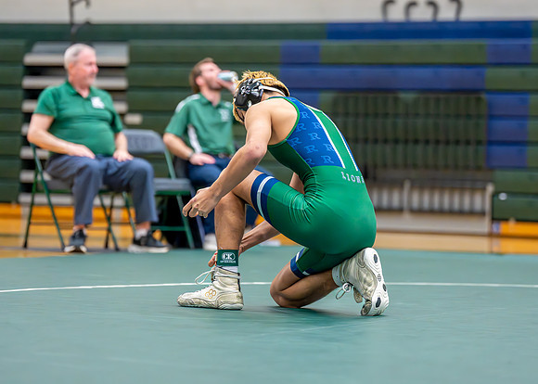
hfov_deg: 14.2
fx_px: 2164
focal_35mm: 142
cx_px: 280
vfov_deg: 10.1
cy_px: 172
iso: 6400
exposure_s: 1/1000
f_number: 2.8
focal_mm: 117
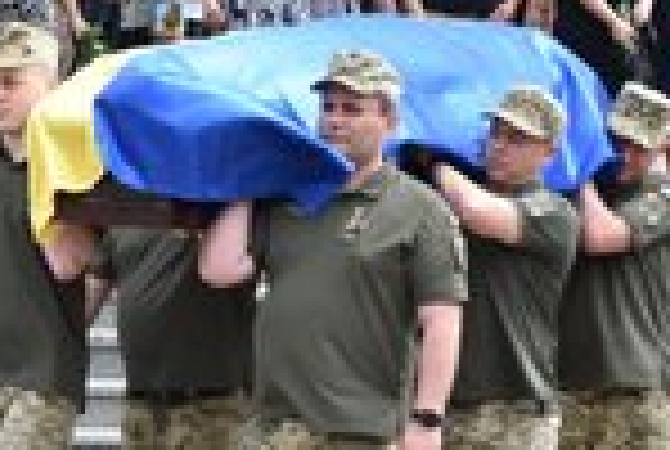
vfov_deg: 5.2
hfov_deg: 7.7
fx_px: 4942
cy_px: 295
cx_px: 130
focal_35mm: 265
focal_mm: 66
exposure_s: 1/250
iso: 220
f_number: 8
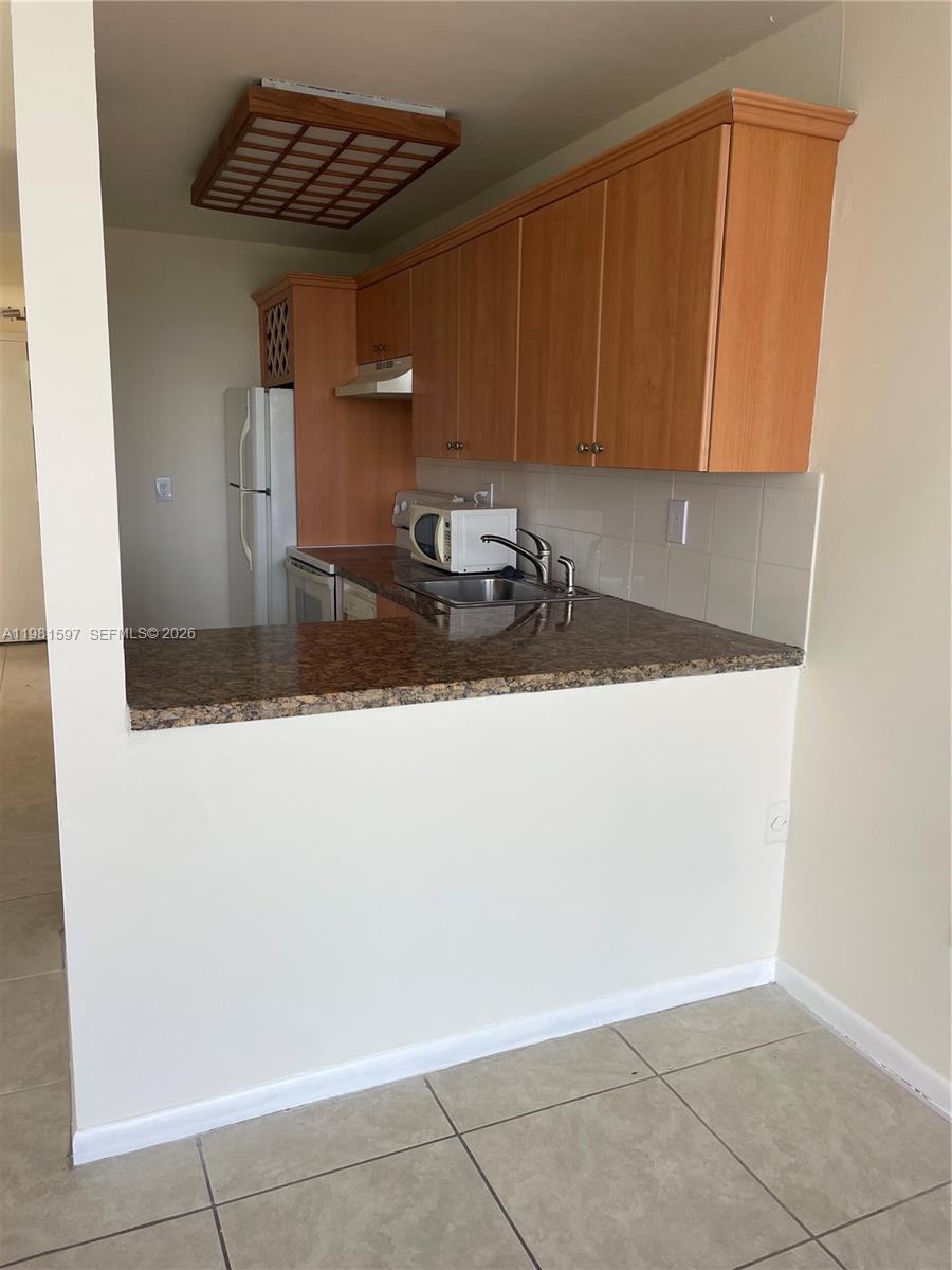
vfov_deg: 67.3
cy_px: 635
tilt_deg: -10.6
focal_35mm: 26
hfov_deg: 53.1
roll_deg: -0.2
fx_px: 953
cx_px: 476
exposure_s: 1/128
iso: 32
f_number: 1.6
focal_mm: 4.2
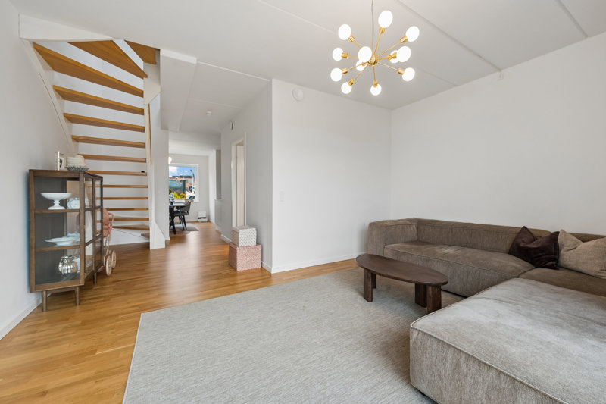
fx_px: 236
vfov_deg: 81.2
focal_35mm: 14
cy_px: 202
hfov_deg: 104.3
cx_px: 303
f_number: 9
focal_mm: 14
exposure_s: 1/13
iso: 200
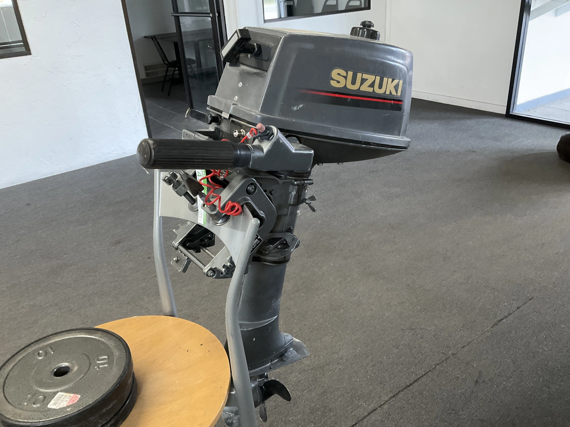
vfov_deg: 48.2
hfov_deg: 61.7
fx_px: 478
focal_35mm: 29
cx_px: 285
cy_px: 214
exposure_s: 1/40
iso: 200
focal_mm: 3
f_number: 1.8
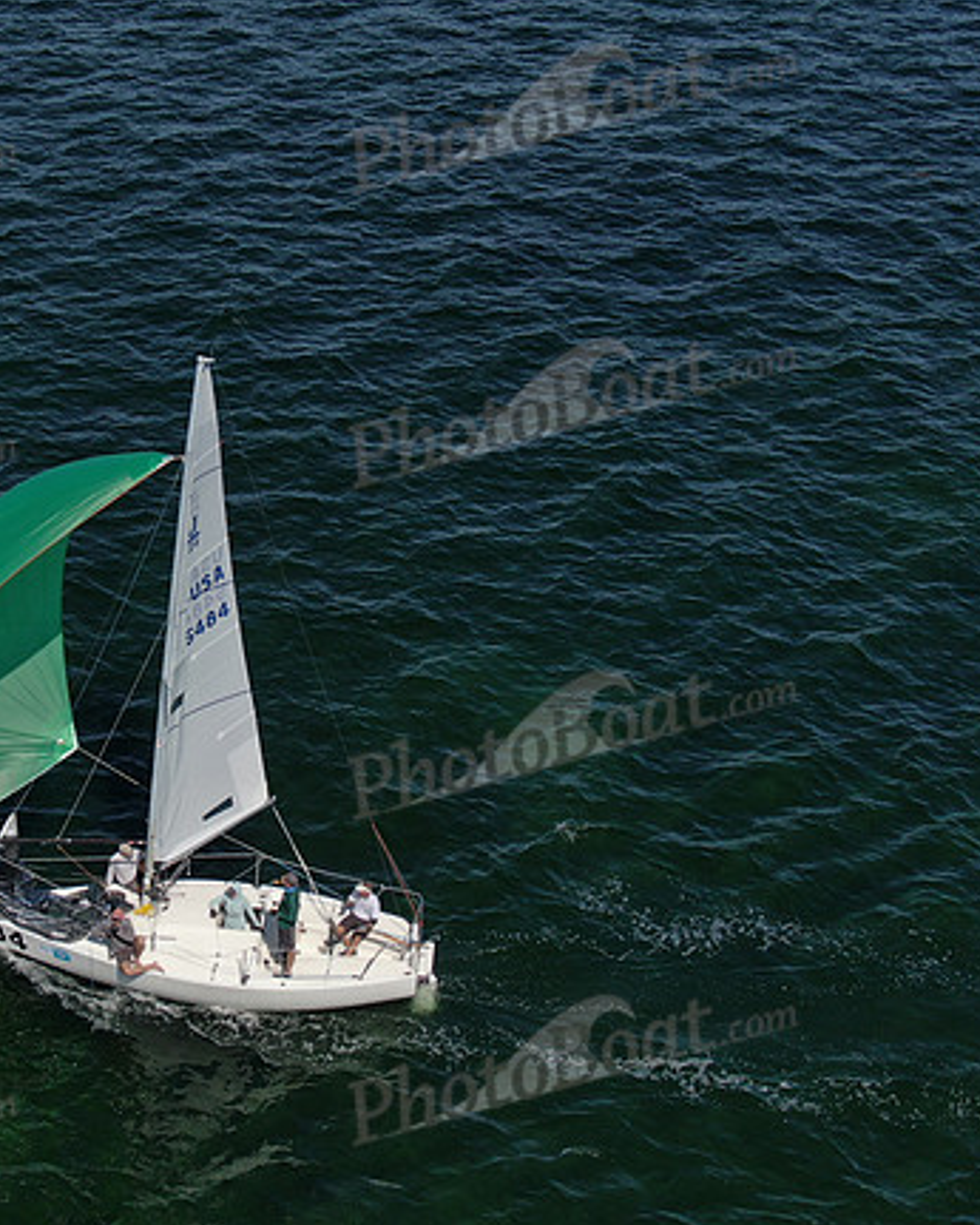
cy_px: 615
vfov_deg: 30.0
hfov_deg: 23.8
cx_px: 185
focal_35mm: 63
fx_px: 2283
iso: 100
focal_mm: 8.6
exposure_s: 1/1600
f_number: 3.8
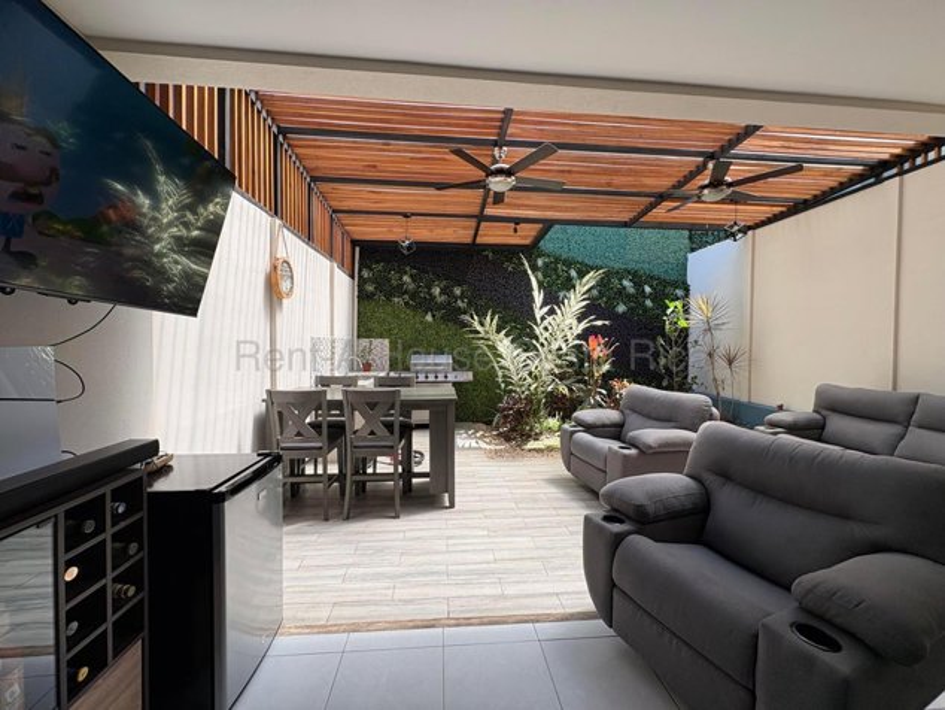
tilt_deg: -1.6
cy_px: 355
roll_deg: -0.4
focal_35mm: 14
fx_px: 382
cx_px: 472
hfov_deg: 102.0
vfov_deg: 85.7
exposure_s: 1/220
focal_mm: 2.22
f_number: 2.2
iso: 40
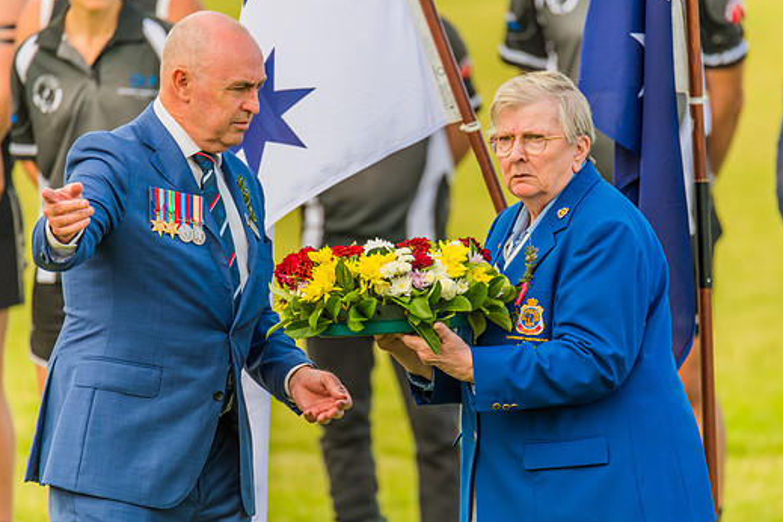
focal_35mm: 671
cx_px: 407
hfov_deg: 3.1
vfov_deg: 2.0
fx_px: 14593
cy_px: 260
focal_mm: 600
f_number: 6.3
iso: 800
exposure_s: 1/640
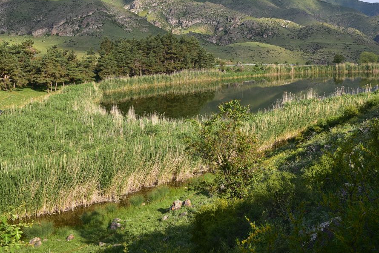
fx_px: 769
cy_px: 78
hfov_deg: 27.6
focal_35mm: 73
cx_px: 233
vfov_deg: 18.6
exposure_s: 1/125
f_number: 11
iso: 160
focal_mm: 50
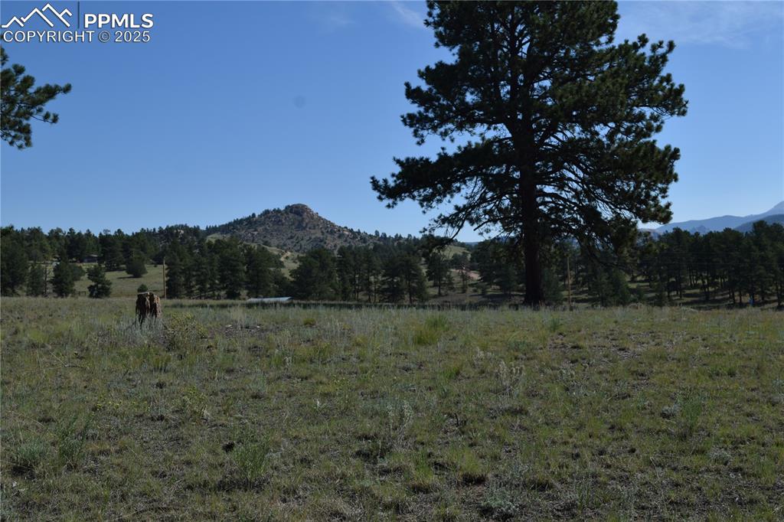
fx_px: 849
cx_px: 392
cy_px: 261
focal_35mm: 39
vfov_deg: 34.2
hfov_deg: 49.6
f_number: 9
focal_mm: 26
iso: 100
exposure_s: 1/400
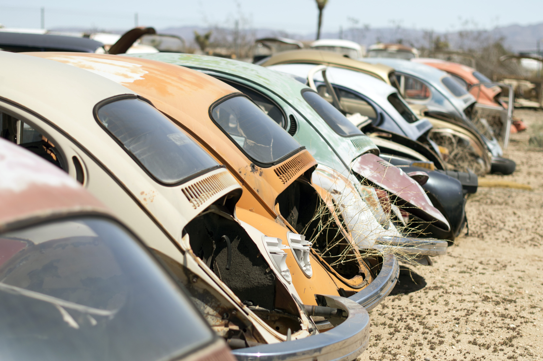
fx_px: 1130
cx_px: 272
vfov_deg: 18.1
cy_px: 180
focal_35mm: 75
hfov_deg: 27.0
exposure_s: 1/4000
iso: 110
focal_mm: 50
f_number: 2
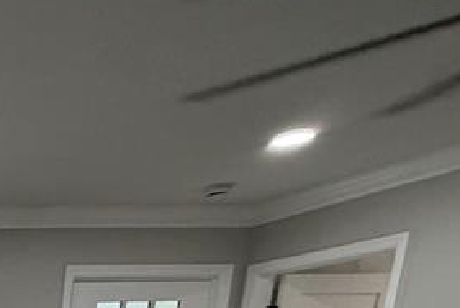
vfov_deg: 19.2
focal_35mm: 53
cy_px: 557
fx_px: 678
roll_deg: +1.8
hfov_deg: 23.6
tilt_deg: -13.3
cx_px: -324
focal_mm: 2.22
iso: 250
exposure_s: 1/120
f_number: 2.2
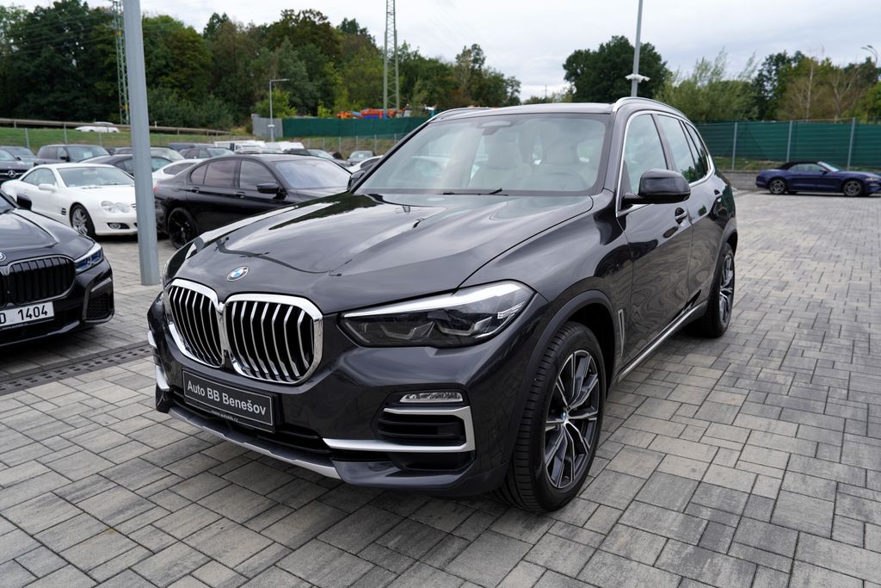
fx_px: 612
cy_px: 294
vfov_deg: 51.3
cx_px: 440
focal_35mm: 25
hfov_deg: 71.5
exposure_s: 1/60
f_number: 4
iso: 100
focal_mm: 25
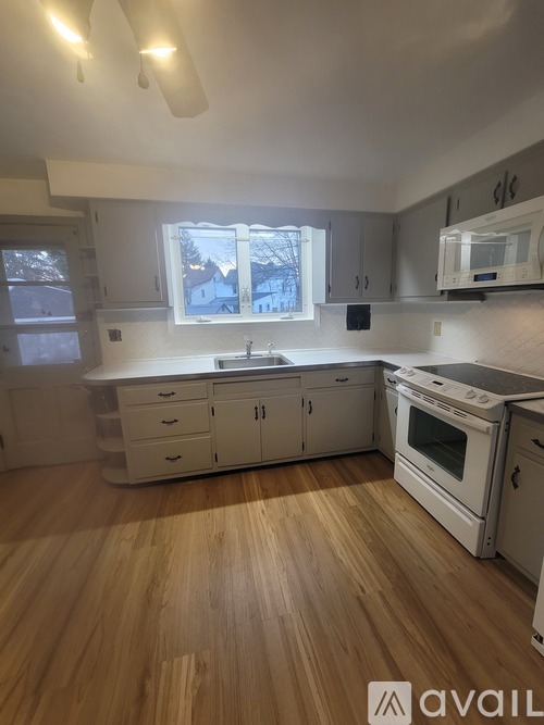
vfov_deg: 106.2
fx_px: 272
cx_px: 272
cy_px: 362
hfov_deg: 89.9
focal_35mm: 13
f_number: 2.2
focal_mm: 2.2
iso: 160
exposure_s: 1/60
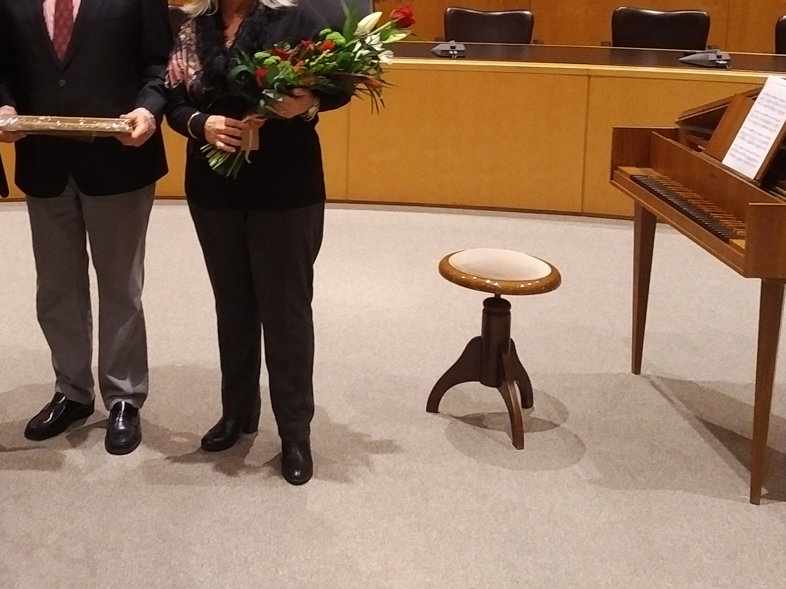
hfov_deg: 35.9
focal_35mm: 51
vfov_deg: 27.5
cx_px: 126
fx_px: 1158
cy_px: 54
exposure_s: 1/24
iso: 440
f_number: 2.2
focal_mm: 4.75
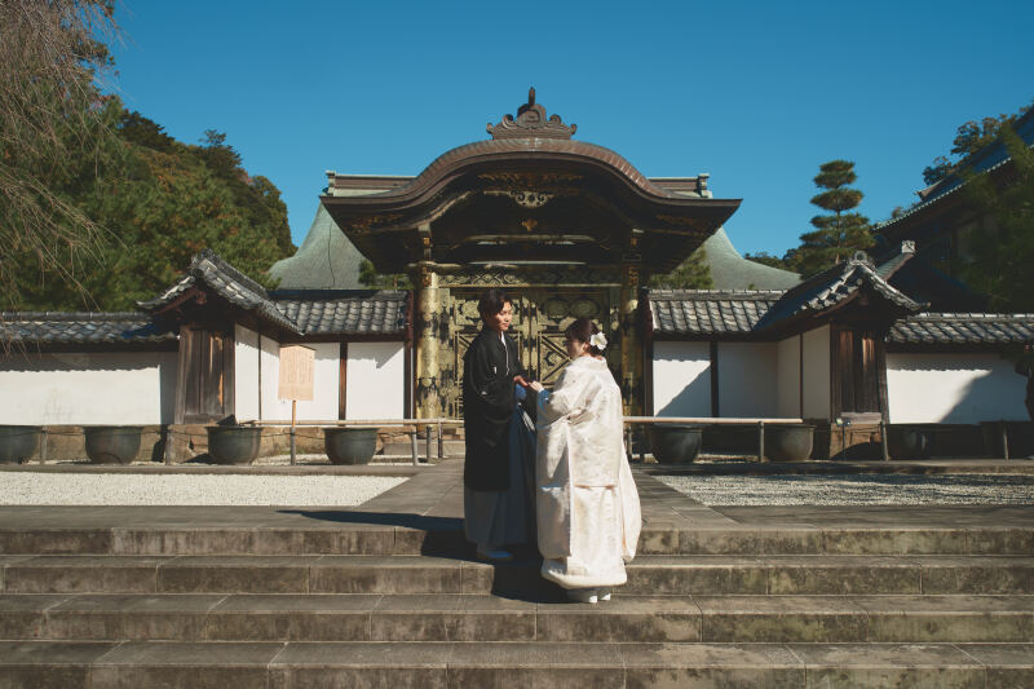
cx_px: 517
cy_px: 344
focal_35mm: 35
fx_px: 1005
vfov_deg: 37.8
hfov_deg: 54.4
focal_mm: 23
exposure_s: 1/2000
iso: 100
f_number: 3.2
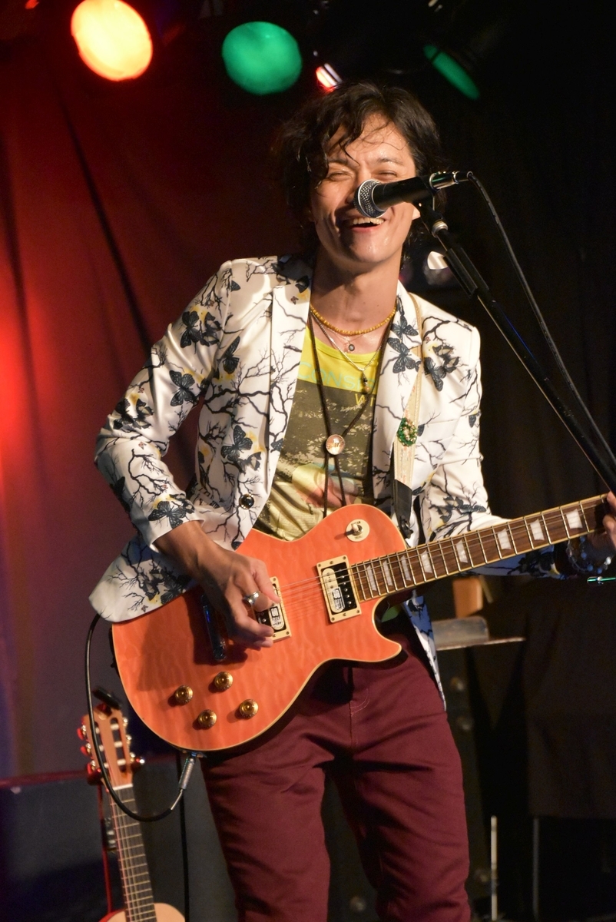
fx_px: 2998
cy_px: 461
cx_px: 308
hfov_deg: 11.7
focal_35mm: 117
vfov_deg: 17.5
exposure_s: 1/60
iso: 6400
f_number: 5.3
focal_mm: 78
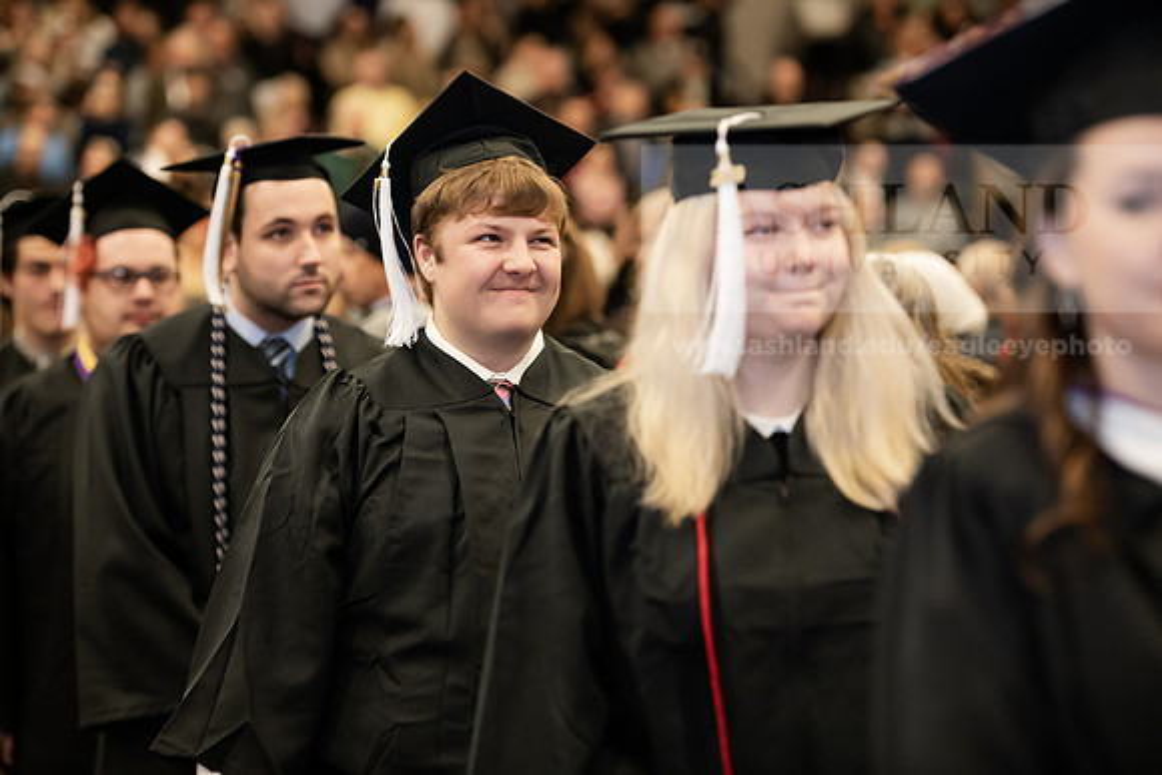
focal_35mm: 116
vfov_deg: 11.8
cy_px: 388
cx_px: 581
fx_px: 3745
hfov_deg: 17.6
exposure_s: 1/200
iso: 2000
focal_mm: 116
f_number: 3.2
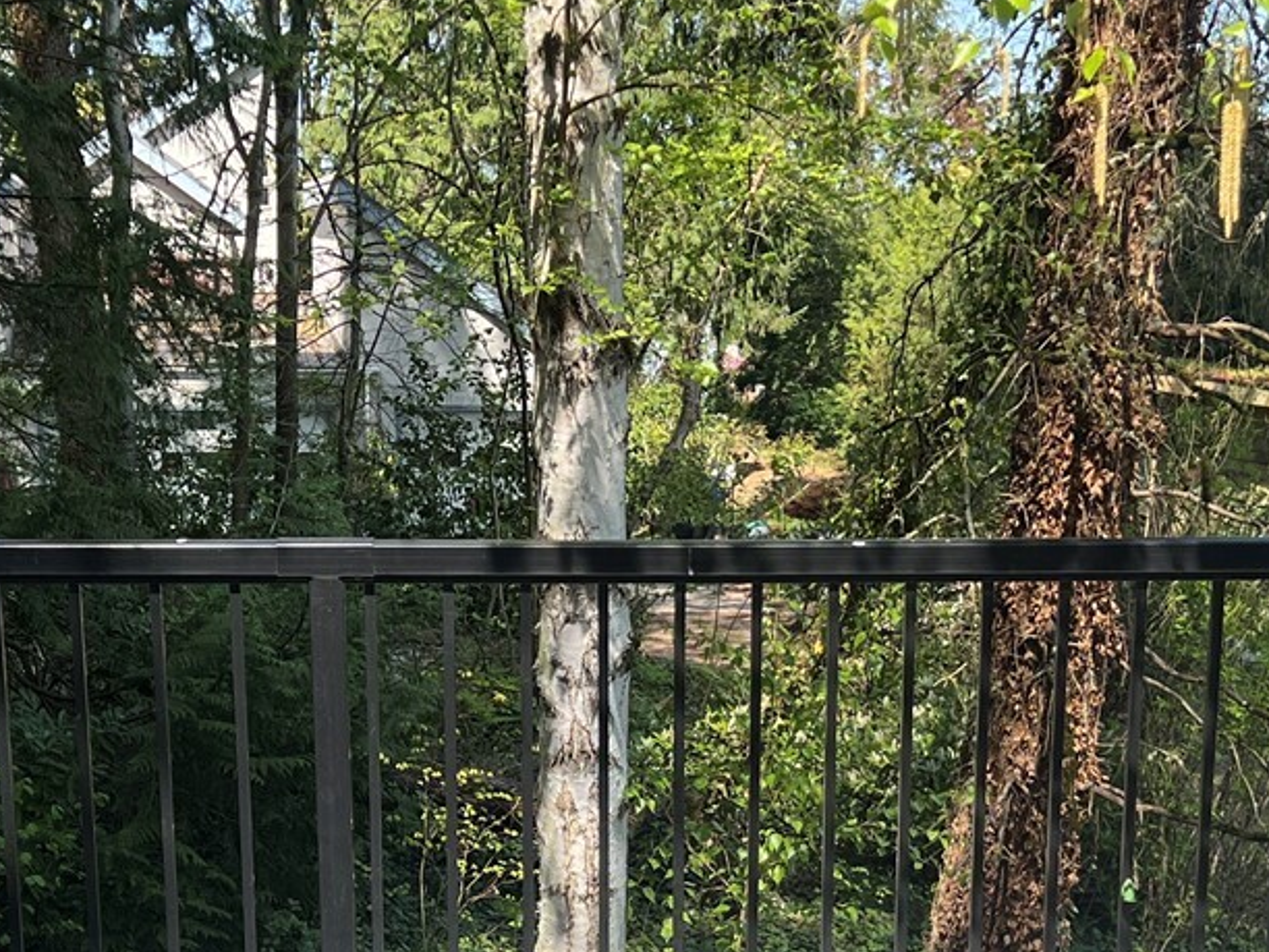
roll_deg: -0.2
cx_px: 570
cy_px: 879
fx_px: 2493
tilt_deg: -13.8
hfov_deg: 28.5
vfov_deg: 21.1
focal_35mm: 68
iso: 50
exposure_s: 1/1808
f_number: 1.5
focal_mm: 5.7
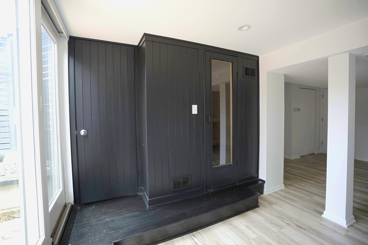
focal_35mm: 16
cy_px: 122
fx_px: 164
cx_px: 184
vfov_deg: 73.7
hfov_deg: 96.7
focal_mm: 16
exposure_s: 1/80
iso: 12800
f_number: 3.5
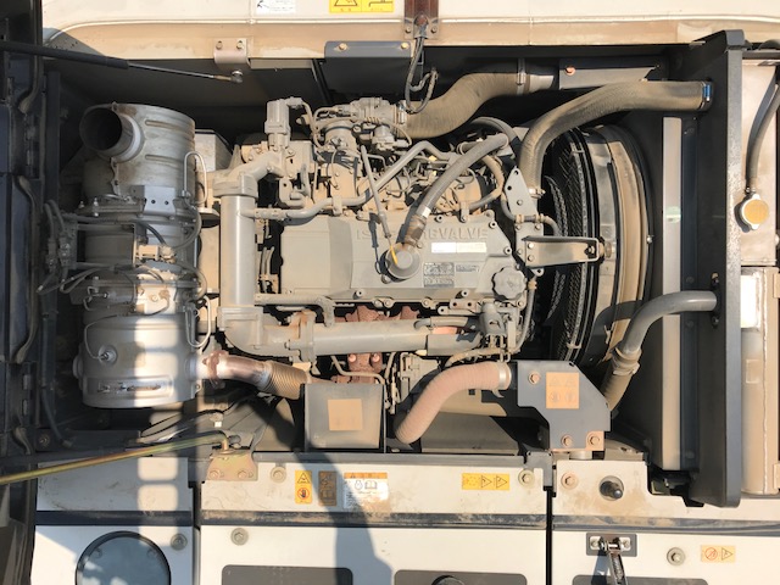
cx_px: 390
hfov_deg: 63.4
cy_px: 292
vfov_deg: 49.7
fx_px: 631
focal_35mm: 28
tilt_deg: -84.3
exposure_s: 1/3096
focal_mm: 3.99
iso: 20
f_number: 1.8
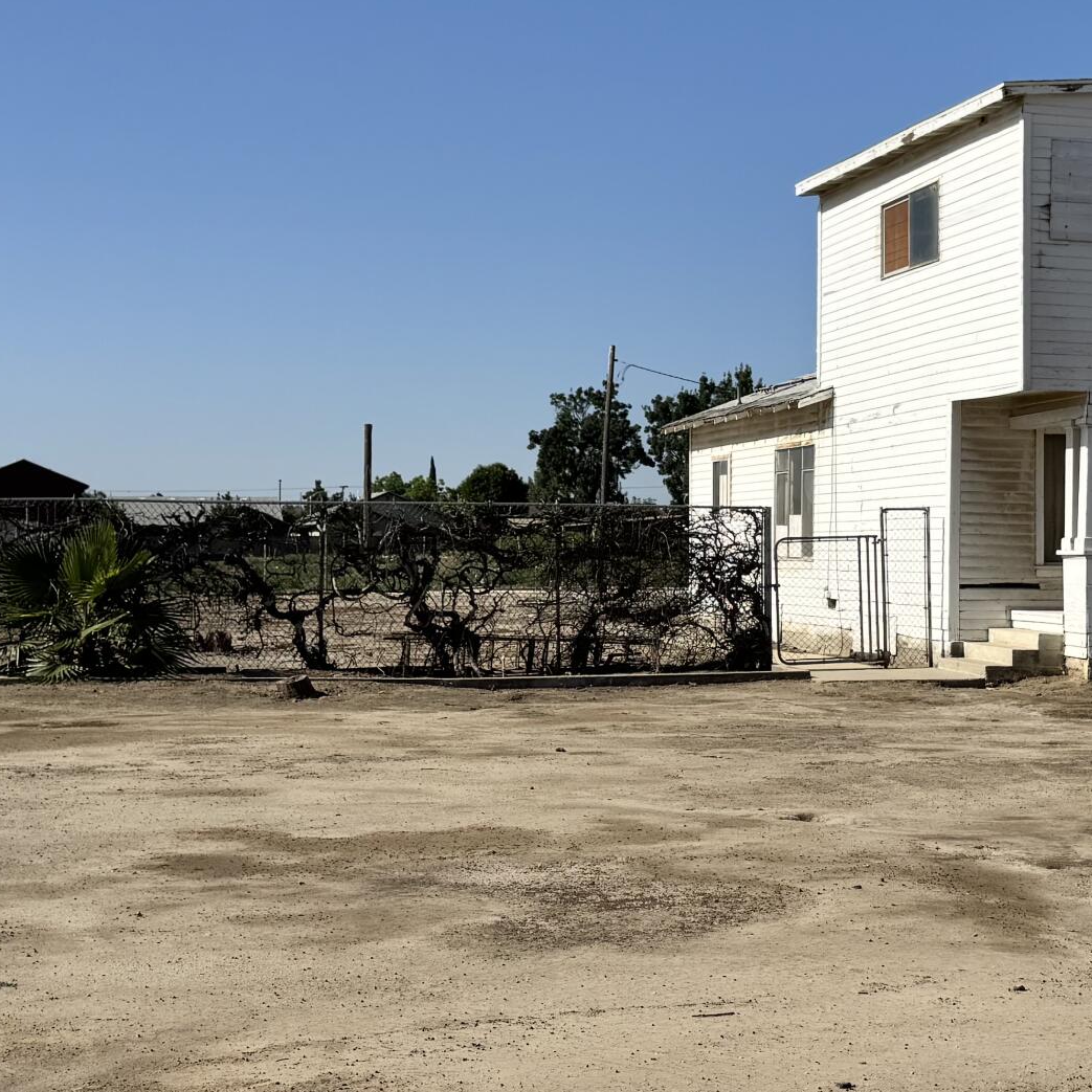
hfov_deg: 28.0
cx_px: 740
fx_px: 2177
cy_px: 451
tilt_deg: +2.7
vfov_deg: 28.1
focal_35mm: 61
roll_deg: -0.4
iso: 80
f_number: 1.78
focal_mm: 6.76
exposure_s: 1/7937
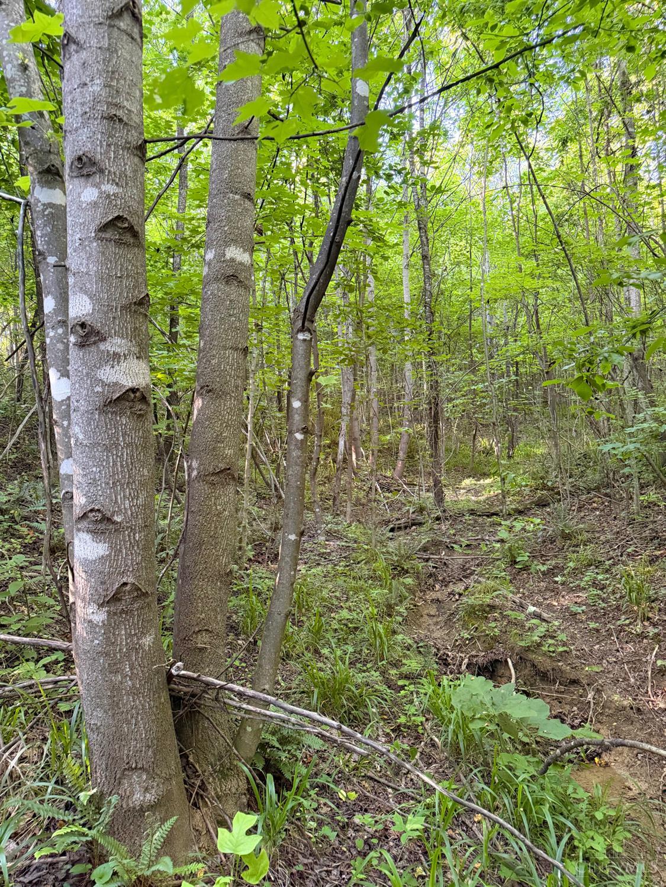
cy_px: 444
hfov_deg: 56.8
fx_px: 615
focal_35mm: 24
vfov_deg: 71.6
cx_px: 333
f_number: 1.78
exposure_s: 1/60
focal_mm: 6.76
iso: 800
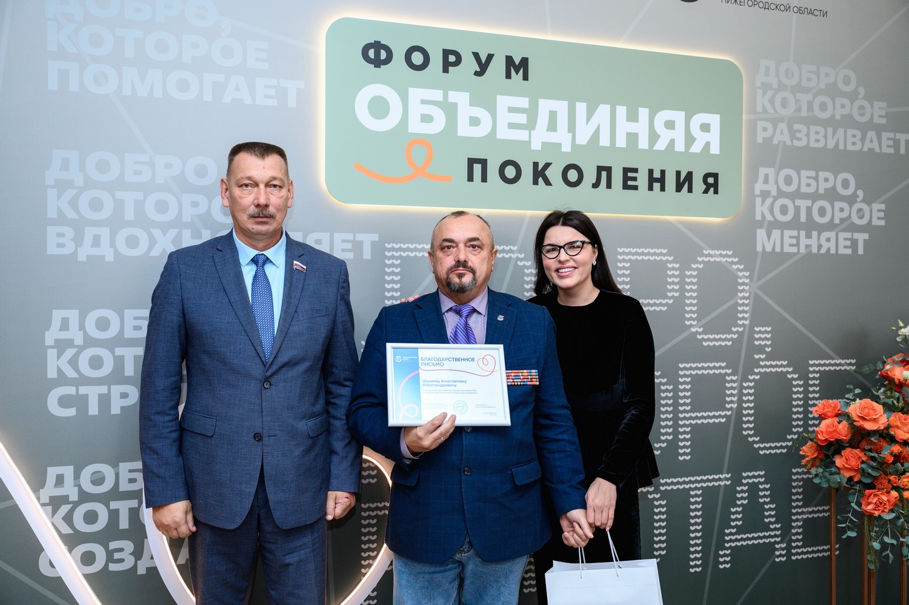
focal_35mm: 34
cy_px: 302
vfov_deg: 38.8
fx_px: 858
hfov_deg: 55.8
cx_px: 454
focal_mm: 34
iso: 1000
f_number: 3.5
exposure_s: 1/160
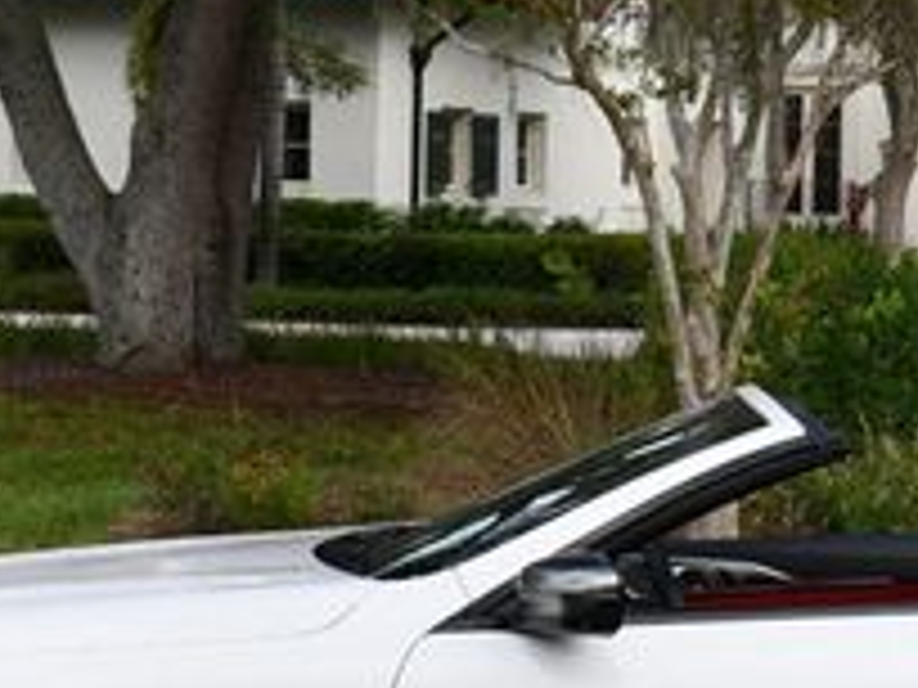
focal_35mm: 133
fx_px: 3527
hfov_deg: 14.7
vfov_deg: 11.1
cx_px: 828
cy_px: 405
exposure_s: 1/250
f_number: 8
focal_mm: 22
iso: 200
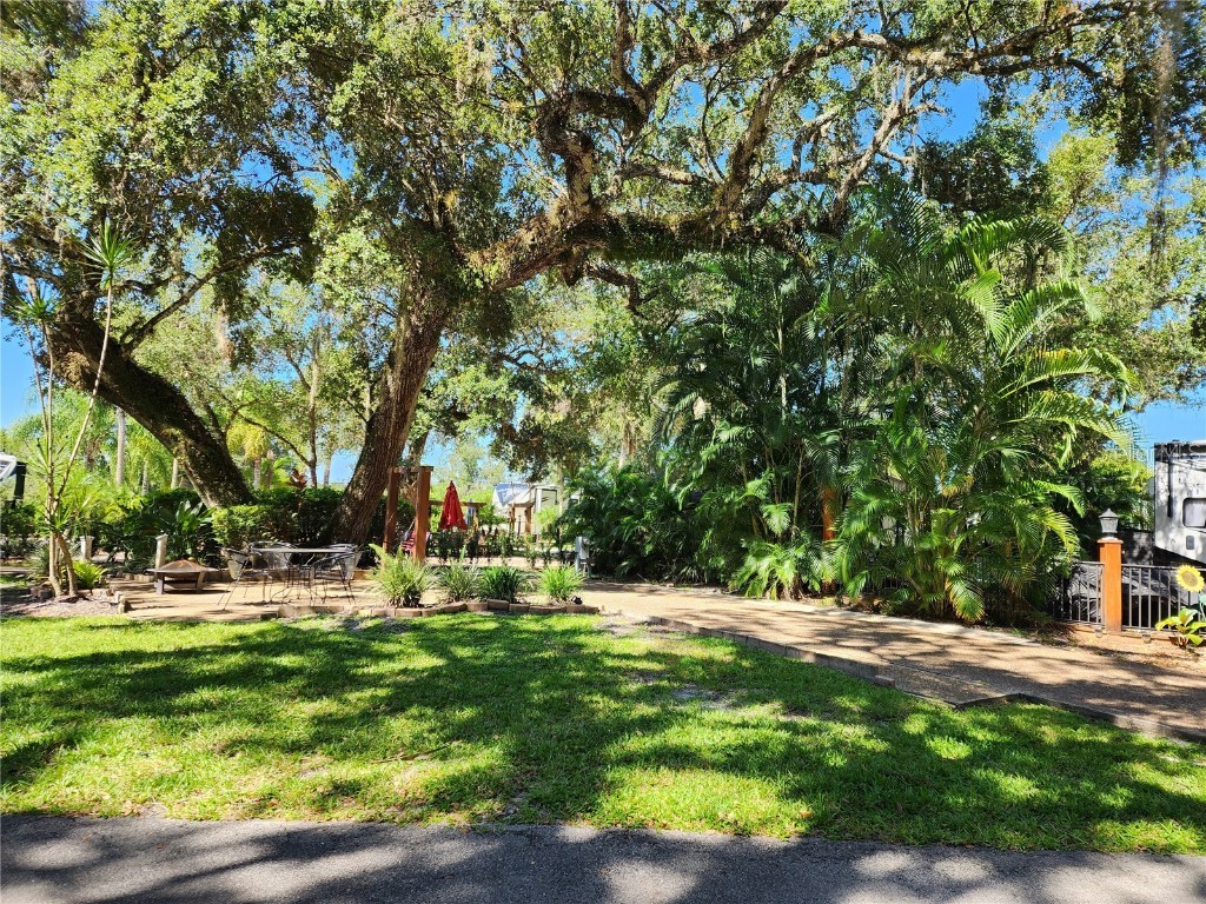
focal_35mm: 23
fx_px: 801
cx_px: 603
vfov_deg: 58.9
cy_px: 452
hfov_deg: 73.9
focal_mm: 6.4
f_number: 1.8
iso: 12
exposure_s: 1/195
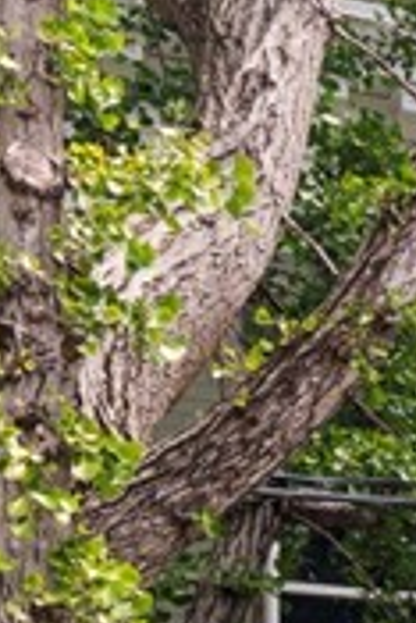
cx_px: 1404
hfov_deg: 7.7
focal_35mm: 146
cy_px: 1047
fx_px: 2525
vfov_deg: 13.0
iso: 100
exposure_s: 1/800
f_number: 1.8
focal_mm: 8.67
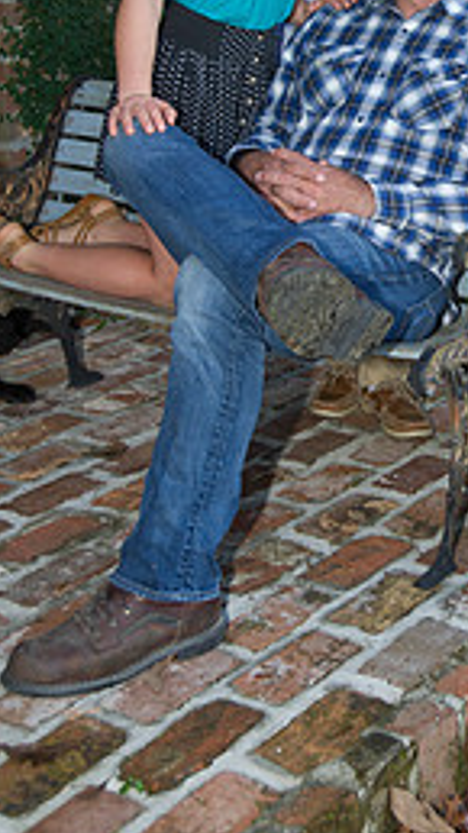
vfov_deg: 28.3
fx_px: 1612
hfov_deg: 16.2
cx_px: 479
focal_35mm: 73
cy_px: 152
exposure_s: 1/125
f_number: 6.3
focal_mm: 40
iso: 400
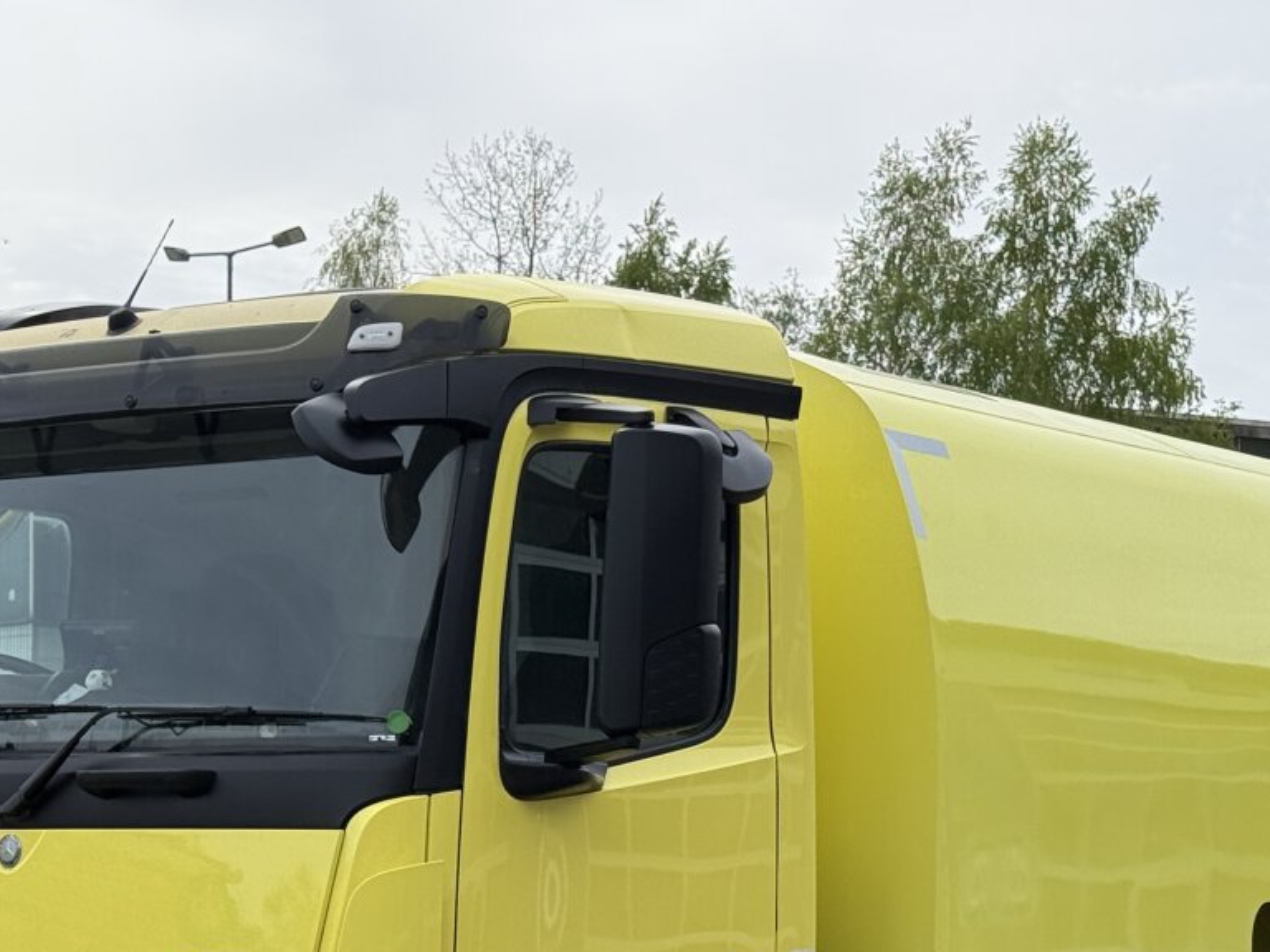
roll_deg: -0.4
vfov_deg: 14.6
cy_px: 899
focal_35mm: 100
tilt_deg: +1.6
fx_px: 3669
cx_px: 617
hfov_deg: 19.6
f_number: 1.78
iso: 80
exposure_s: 1/4878
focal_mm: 6.76
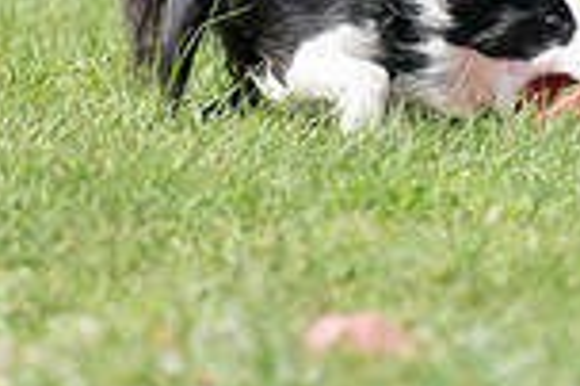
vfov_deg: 1.1
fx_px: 19908
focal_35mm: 1237
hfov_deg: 1.7
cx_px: 271
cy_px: -243
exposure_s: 1/4000
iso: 1250
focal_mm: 324
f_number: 6.3
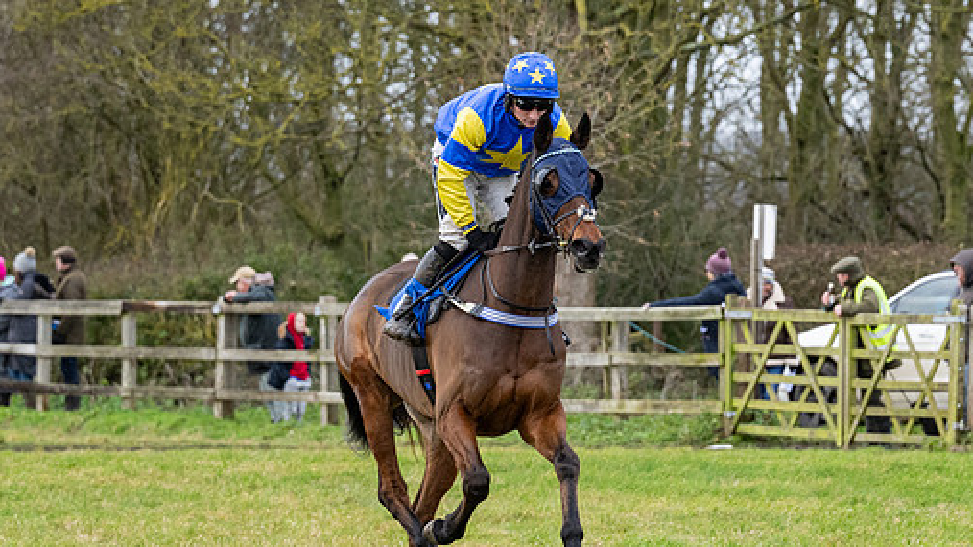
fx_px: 8152
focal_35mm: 316
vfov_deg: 3.8
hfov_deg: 6.8
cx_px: 568
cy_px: 263
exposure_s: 1/500
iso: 800
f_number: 4
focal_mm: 130
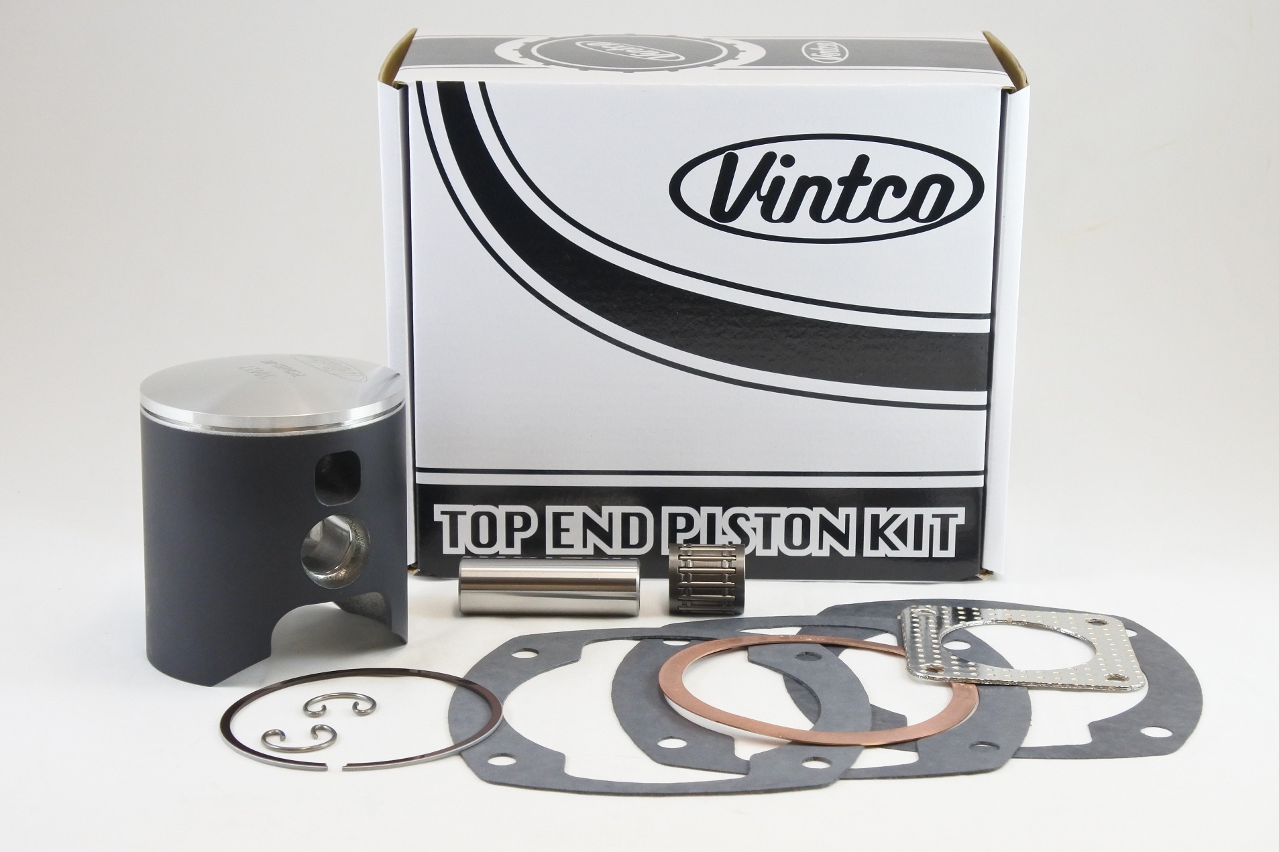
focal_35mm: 64
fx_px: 2273
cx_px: 640
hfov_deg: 31.4
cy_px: 426
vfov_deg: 21.2
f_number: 5
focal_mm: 24
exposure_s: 1/125
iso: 800
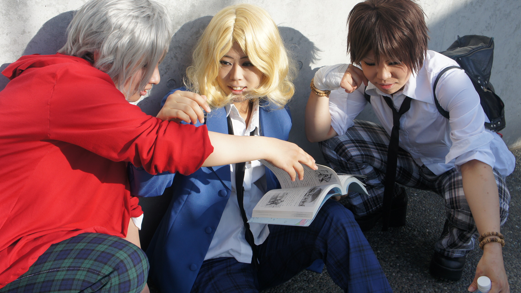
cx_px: 261
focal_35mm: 41
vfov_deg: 29.0
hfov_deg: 49.4
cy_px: 135
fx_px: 566
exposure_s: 1/320
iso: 200
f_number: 8
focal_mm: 26
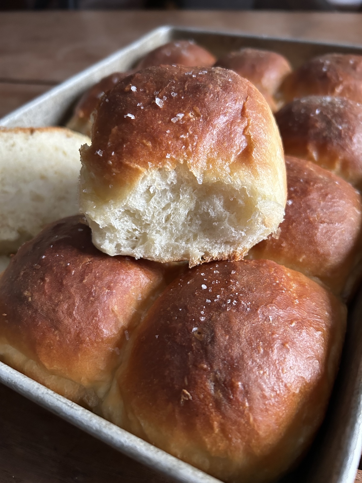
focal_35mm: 26
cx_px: 181
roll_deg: +4.1
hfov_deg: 53.1
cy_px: 242
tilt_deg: -44.1
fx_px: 363
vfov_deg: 67.3
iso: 500
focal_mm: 5.7
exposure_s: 1/60
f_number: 1.5
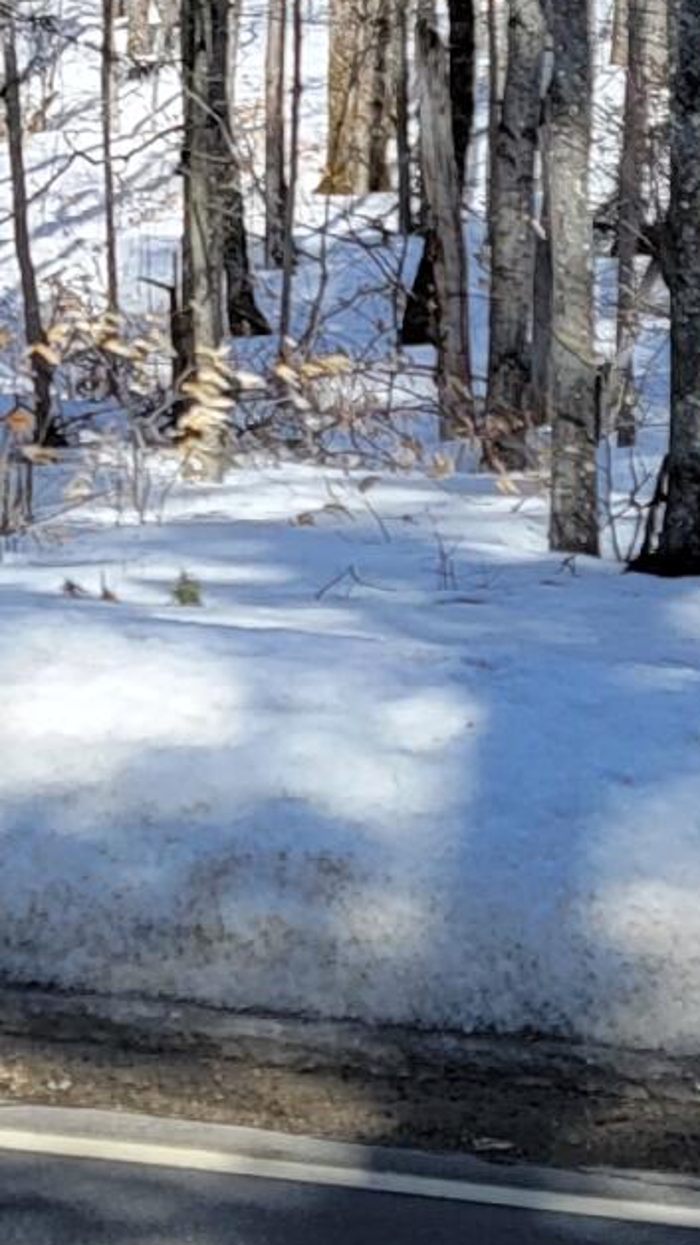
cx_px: -389
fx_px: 4127
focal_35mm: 125
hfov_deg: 9.4
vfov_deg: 16.3
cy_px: -367
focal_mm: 6.7
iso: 16
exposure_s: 1/809
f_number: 1.8
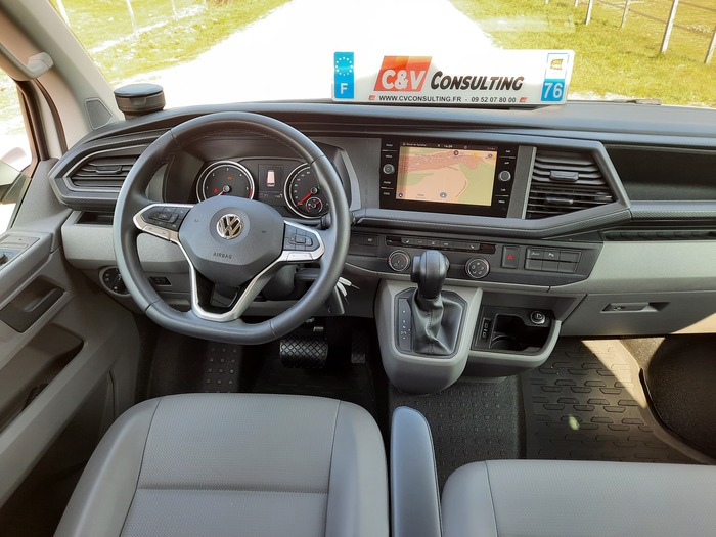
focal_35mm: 25
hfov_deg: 69.4
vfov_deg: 54.9
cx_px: 358
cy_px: 268
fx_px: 517
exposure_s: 1/50
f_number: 2
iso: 32
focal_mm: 4.6
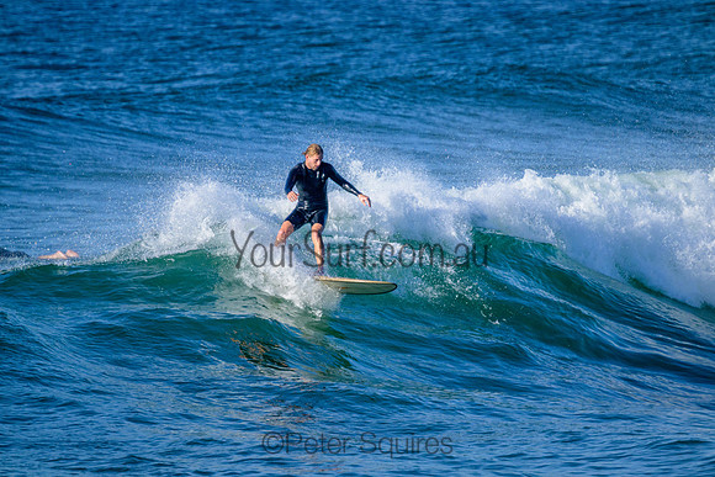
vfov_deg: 1.7
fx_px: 15892
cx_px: 358
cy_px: 238
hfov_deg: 2.6
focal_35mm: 800
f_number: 11
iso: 900
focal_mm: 800
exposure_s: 1/2000
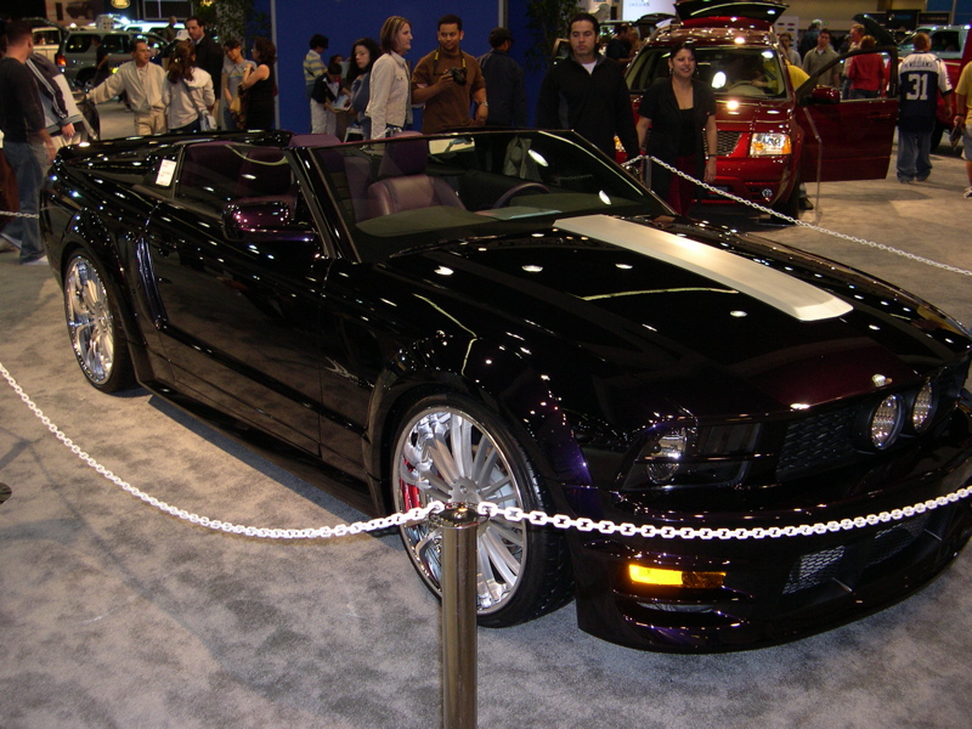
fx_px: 1067
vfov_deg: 37.7
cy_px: 364
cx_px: 486
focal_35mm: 38
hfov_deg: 49.0
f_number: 2.8
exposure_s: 1/60
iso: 157
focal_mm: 8
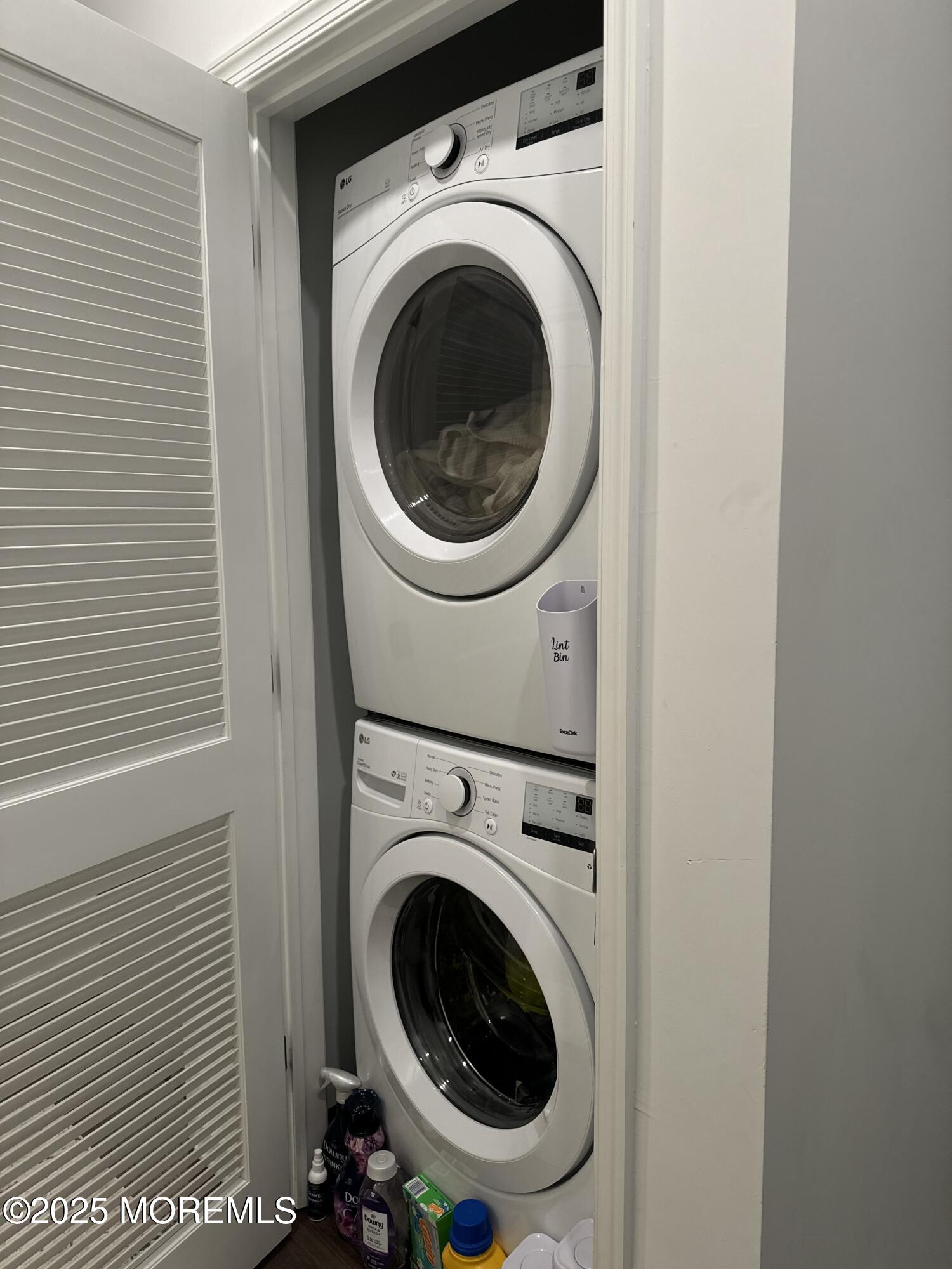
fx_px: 880
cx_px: 476
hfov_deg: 56.8
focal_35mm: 24
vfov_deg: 71.6
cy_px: 634
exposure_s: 1/120
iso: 200
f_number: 1.78
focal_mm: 6.86
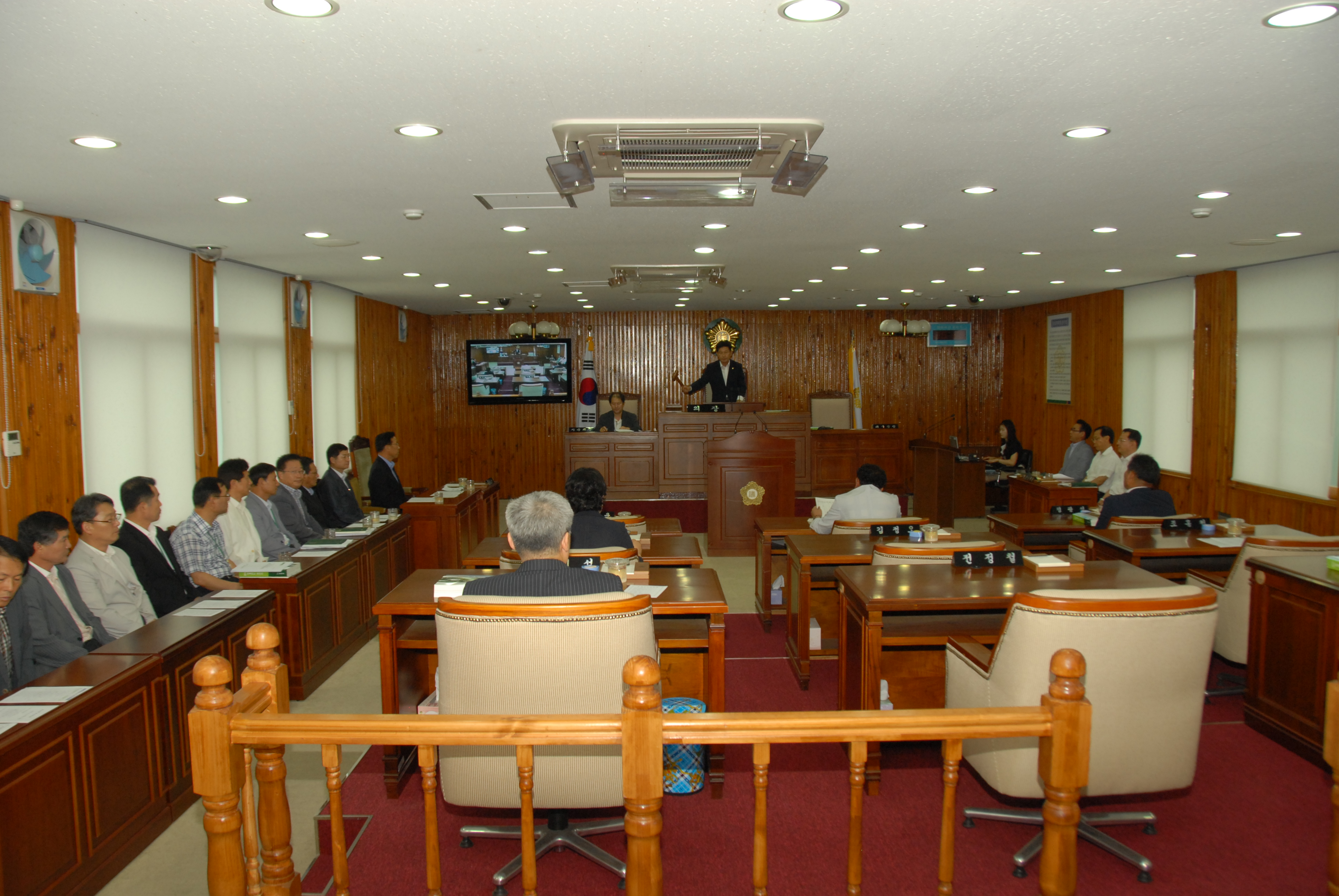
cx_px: 670
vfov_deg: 48.0
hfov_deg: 67.3
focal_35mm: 27
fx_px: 1005
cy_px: 448
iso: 400
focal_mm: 18
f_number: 5.6
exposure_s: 1/60
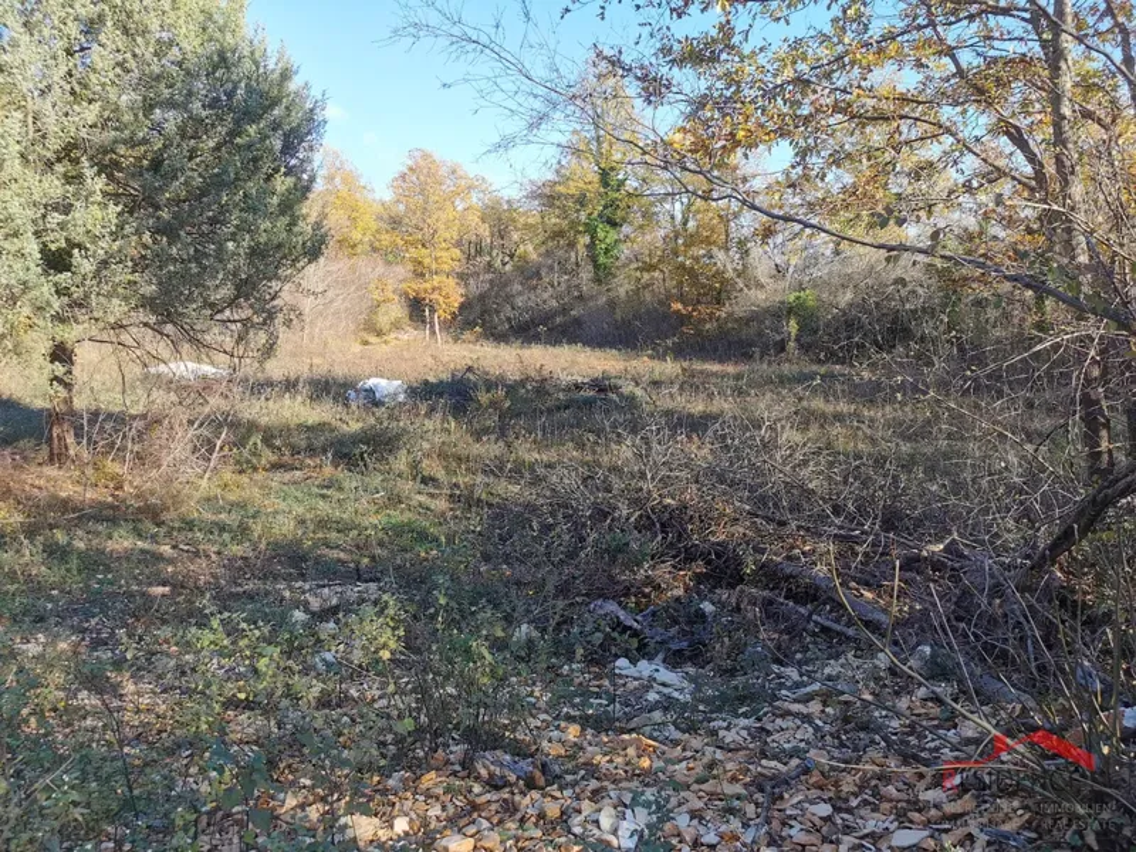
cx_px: 568
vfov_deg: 51.4
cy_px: 426
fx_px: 886
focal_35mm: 27
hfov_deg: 65.3
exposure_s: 1/1172
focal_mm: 5.56
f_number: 1.6
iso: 50
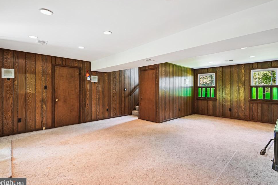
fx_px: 131
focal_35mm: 17
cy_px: 90
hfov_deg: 93.3
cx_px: 142
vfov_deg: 70.3
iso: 100
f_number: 8
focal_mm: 16
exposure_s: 1/1.25
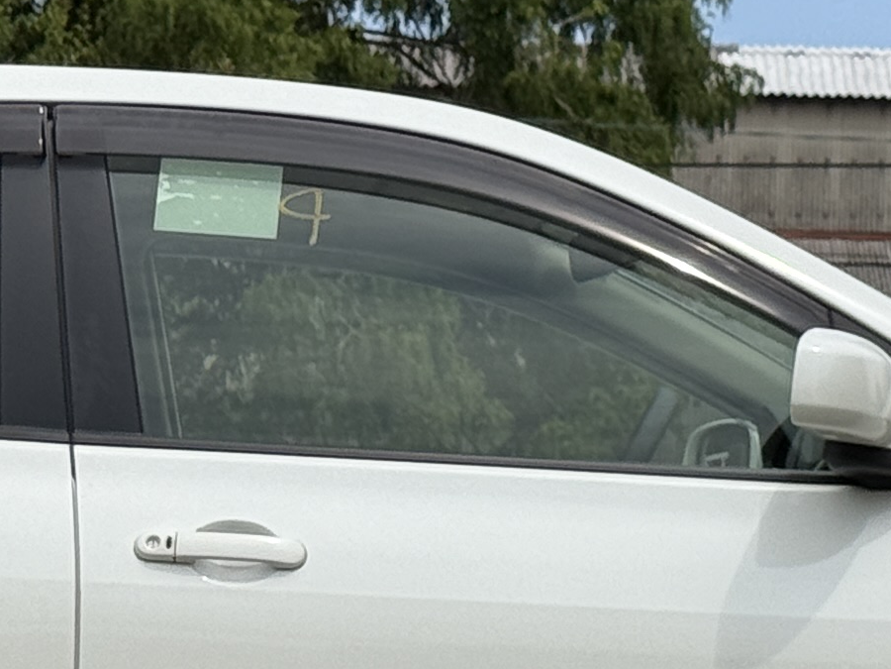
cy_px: 472
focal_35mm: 215
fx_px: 5534
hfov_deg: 9.2
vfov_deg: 6.9
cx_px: 237
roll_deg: -2.0
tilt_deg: +3.2
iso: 64
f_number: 1.78
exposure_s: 1/5208
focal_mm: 6.76
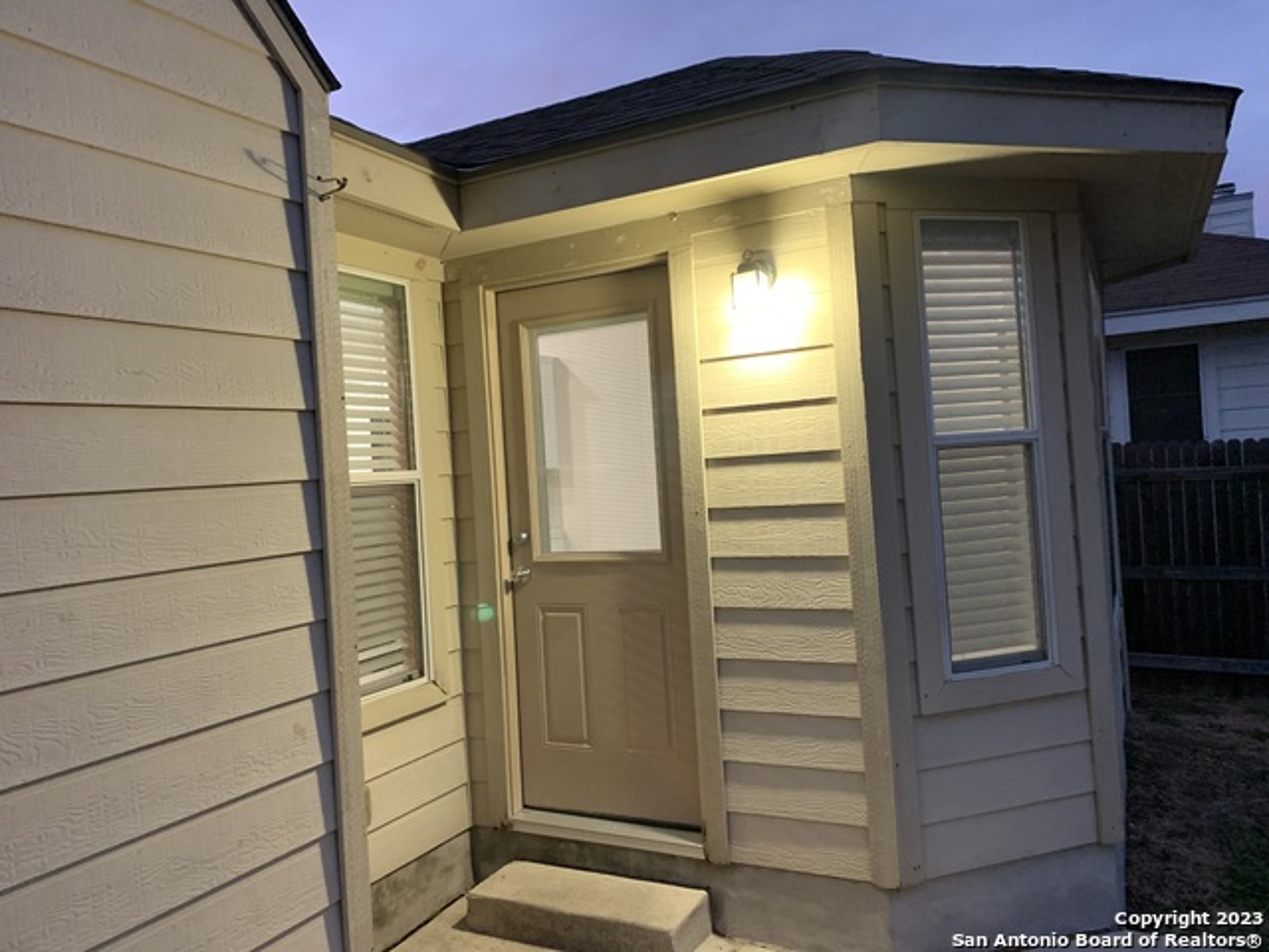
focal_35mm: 26
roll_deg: +4.1
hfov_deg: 67.3
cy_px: 476
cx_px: 634
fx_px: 953
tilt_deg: +1.9
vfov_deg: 53.1
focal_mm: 4.25
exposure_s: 1/40
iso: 320
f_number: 1.8
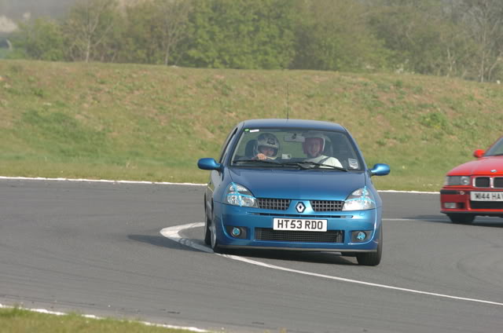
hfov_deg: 4.6
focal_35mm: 450
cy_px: 166
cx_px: 252
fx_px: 6275
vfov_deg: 3.0
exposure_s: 1/320
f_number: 7.6
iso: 200
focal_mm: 300
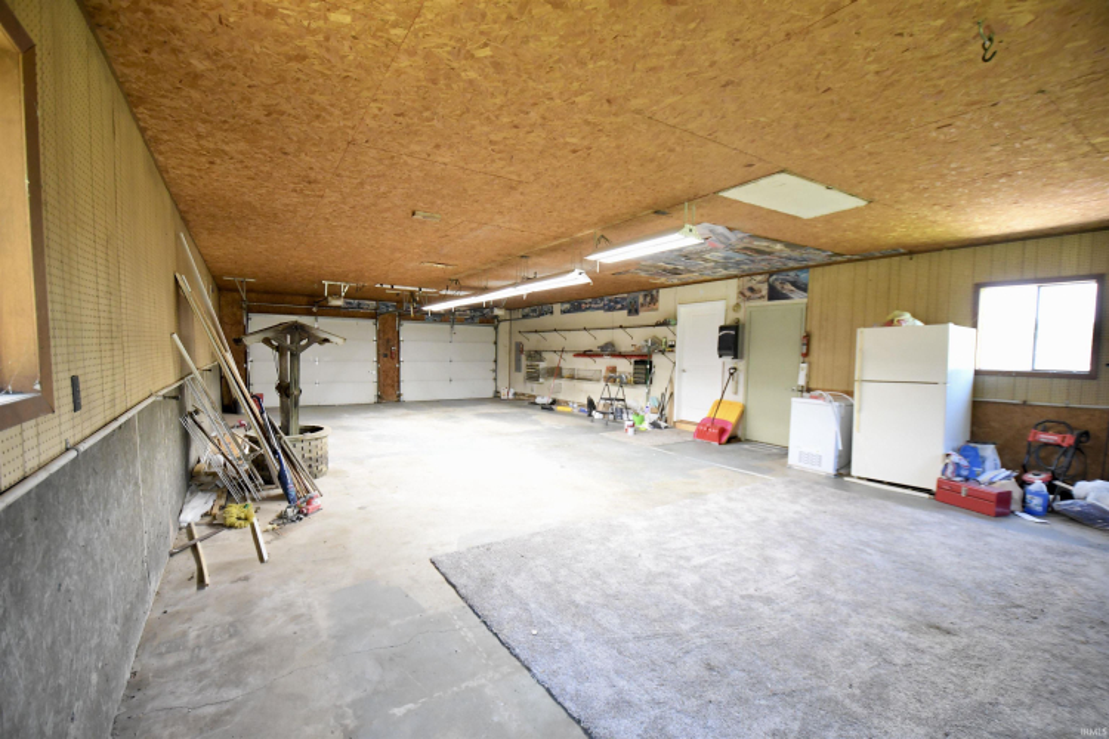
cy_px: 370
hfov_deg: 100.4
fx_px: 462
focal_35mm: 15
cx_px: 554
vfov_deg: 77.3
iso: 2200
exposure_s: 1/125
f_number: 3.5
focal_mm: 10
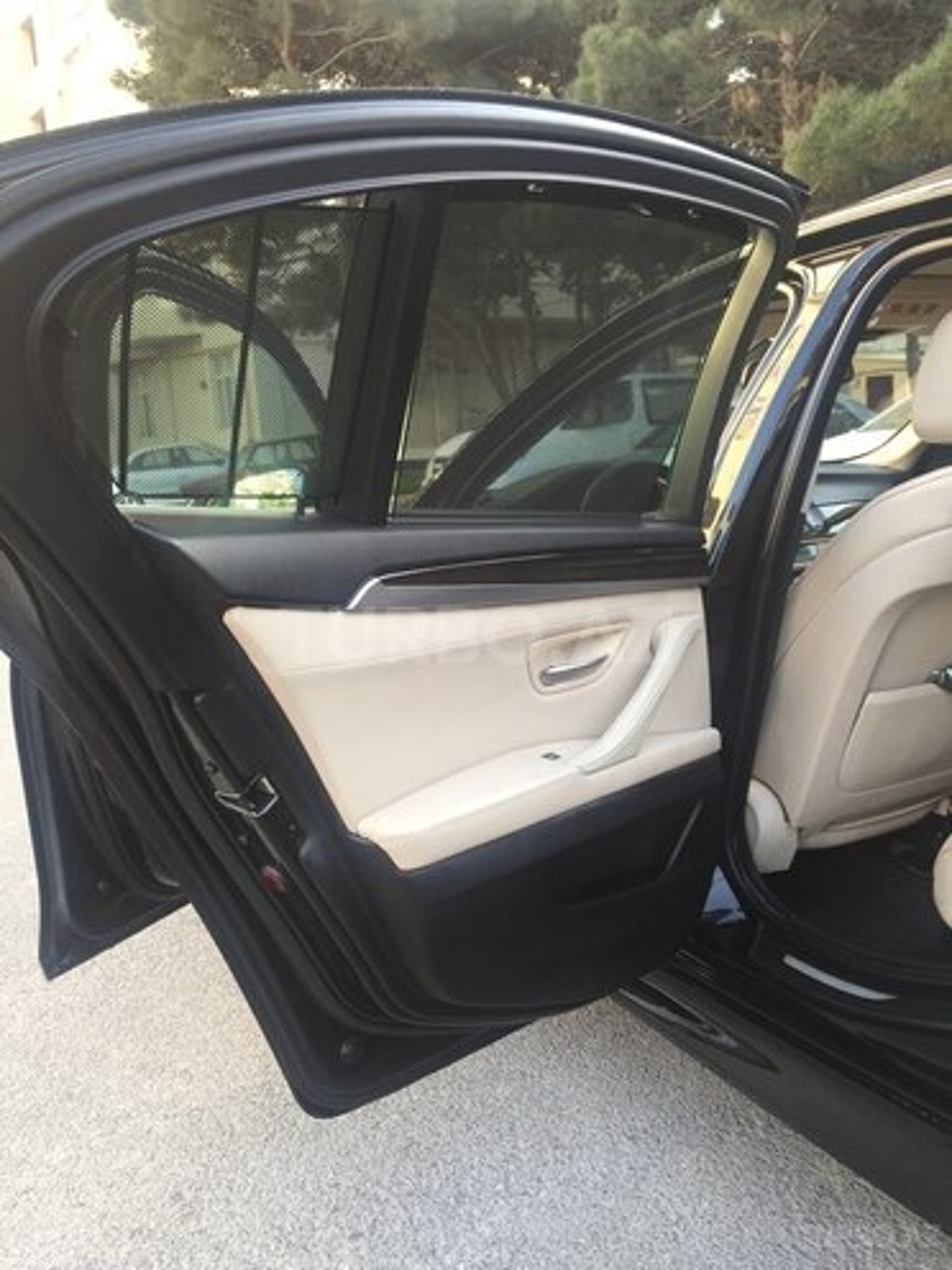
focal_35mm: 29
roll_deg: +4.5
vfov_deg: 61.7
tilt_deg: -10.2
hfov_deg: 48.2
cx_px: 476
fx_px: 1063
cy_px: 635
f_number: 2.2
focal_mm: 4.15
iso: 50
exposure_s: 1/100
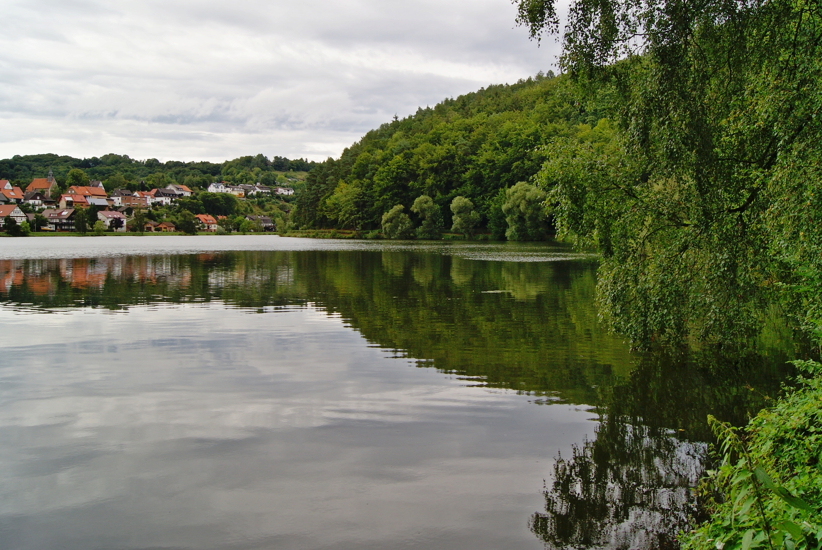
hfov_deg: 58.6
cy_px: 237
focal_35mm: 32
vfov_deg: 41.1
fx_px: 732
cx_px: 433
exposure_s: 1/80
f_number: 10
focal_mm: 18
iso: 100
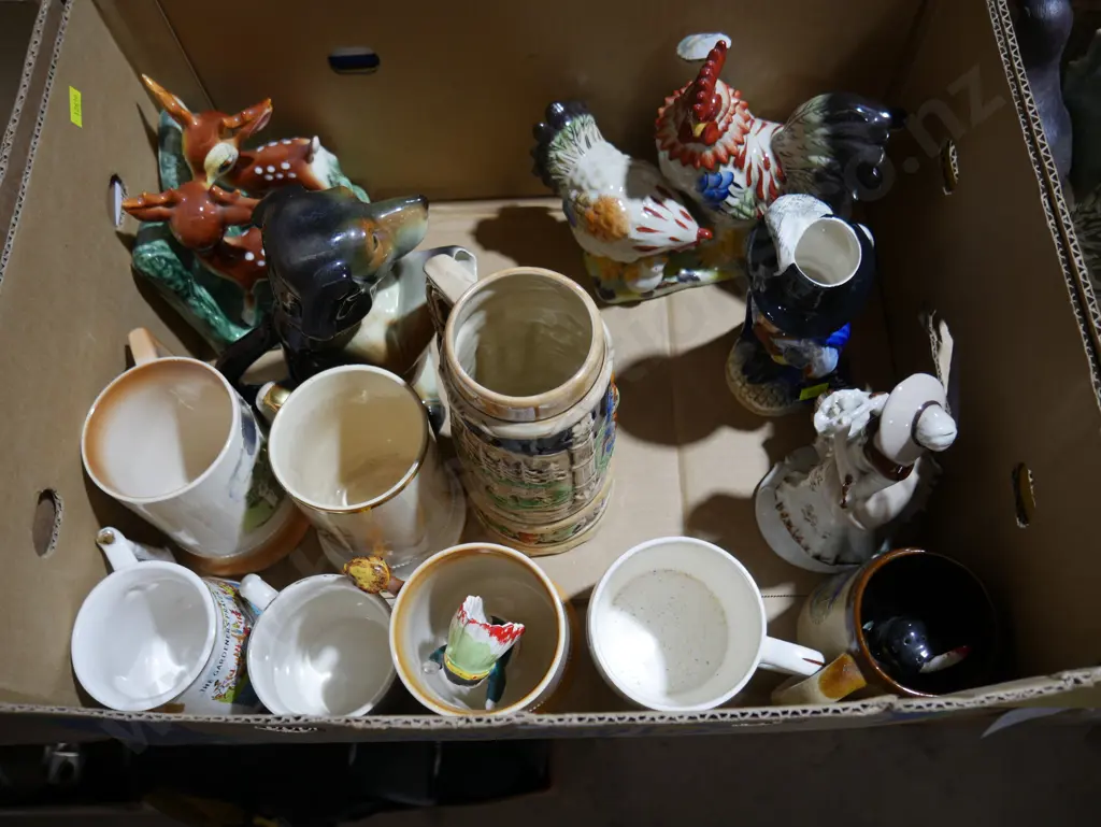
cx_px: 550
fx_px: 891
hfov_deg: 63.4
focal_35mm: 28
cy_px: 414
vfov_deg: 49.8
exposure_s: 1/60
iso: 200
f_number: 3.5
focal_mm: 14
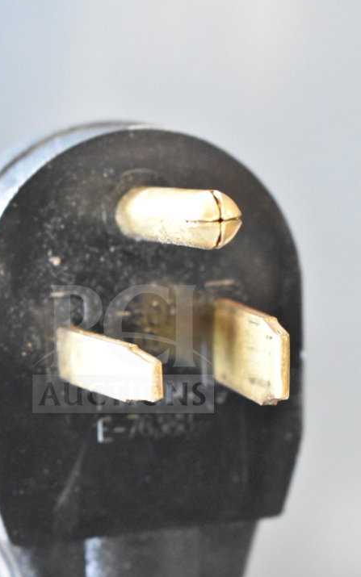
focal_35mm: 108
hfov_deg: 12.1
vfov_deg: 19.3
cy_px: 349
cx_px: 123
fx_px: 1694
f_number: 5.6
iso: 10000
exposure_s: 1/100
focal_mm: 55
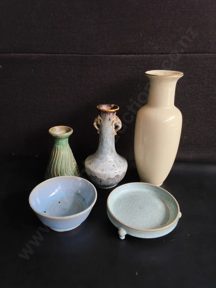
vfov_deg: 65.3
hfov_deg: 51.4
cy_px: 144
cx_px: 108
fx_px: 225
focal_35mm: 27
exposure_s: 1/114
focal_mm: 2.87
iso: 32
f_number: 2
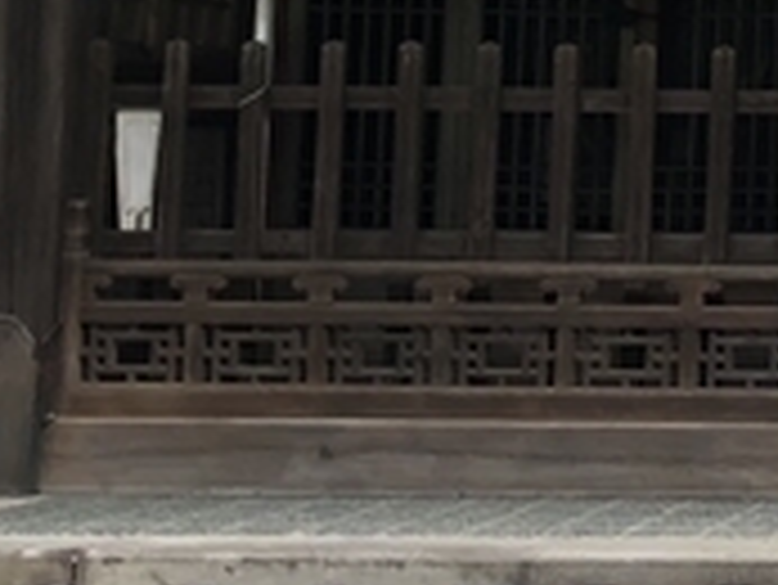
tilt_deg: +7.8
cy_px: -284
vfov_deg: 8.7
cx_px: 1529
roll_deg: -0.4
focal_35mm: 166
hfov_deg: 10.9
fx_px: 3733
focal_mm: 3.99
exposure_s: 1/120
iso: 64
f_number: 1.8
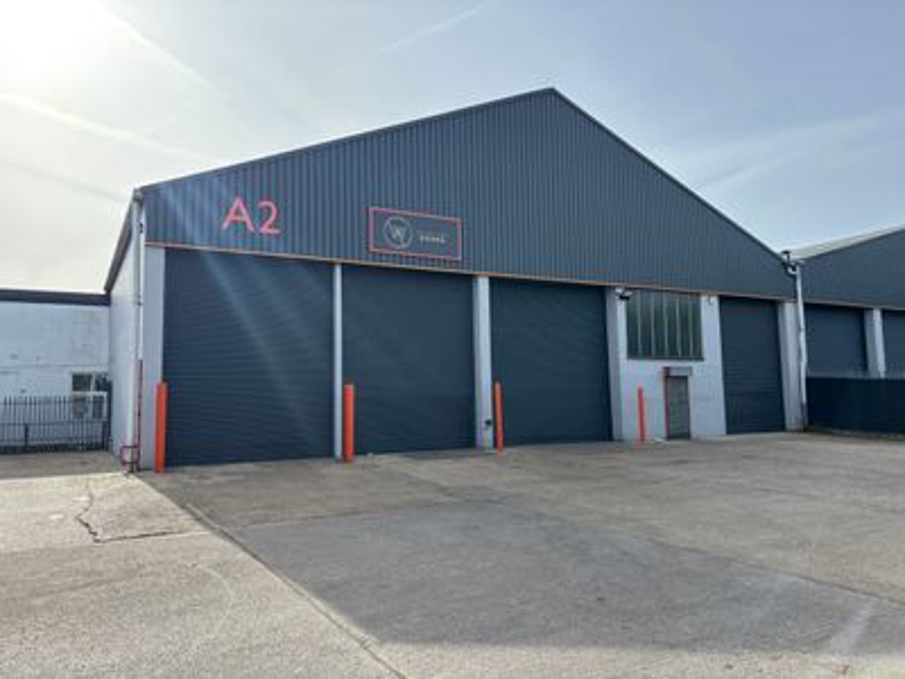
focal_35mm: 26
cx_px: 452
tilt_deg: +5.7
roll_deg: +1.5
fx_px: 680
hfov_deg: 67.3
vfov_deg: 53.1
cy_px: 340
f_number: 1.6
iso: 50
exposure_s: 1/1876
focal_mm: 5.96
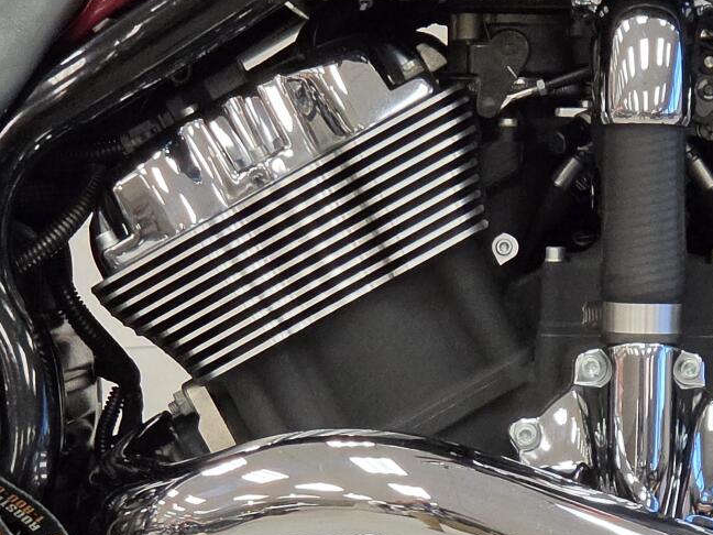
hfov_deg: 9.3
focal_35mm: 213
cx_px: 589
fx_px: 4387
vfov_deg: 6.9
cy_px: 608
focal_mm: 7
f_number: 2.4
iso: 320
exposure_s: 1/120
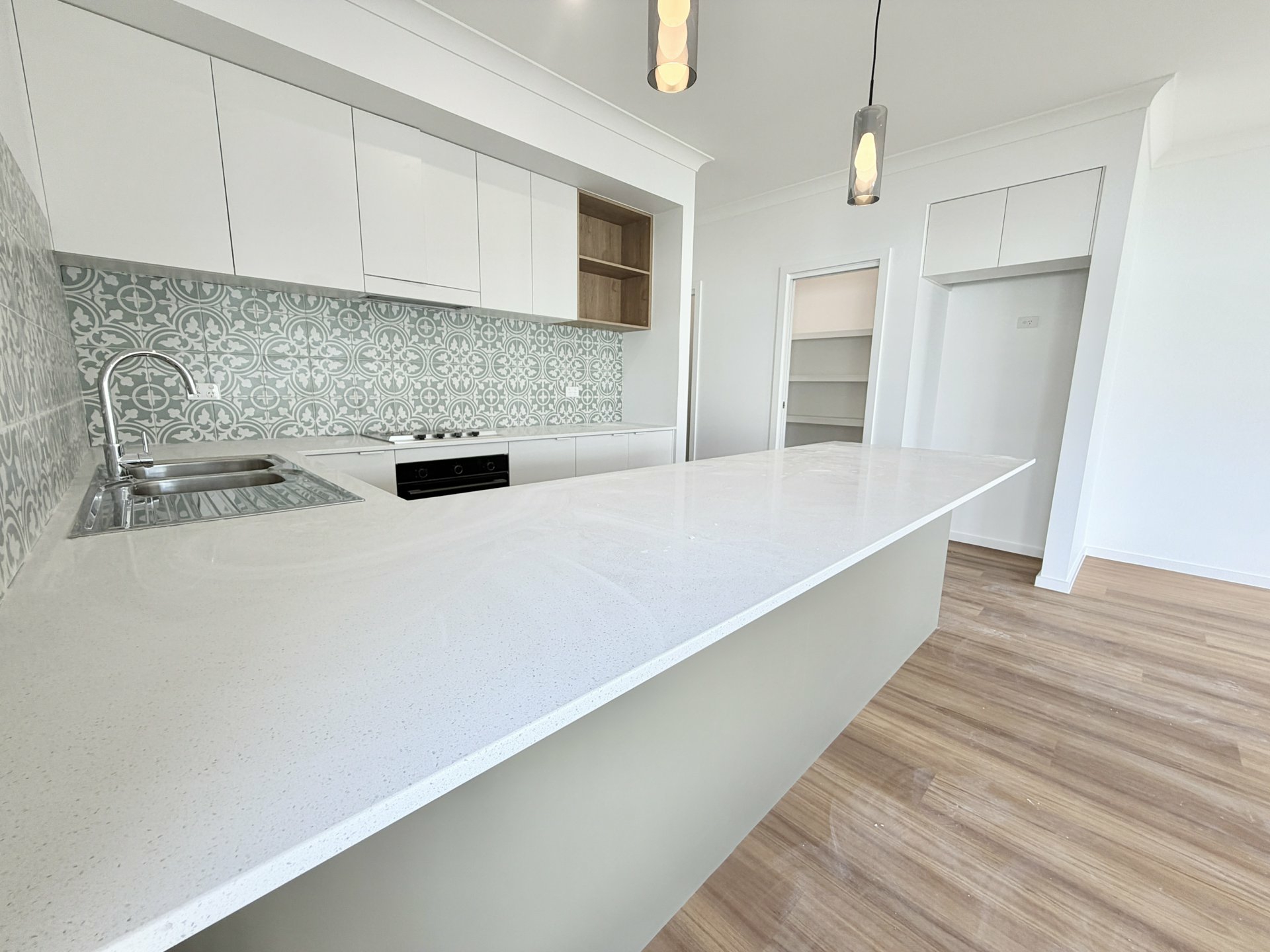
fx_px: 514
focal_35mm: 14
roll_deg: -0.2
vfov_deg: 85.7
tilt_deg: -9.6
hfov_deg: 102.1
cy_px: 476
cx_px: 635
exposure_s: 1/100
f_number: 2.2
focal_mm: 2.22
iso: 40
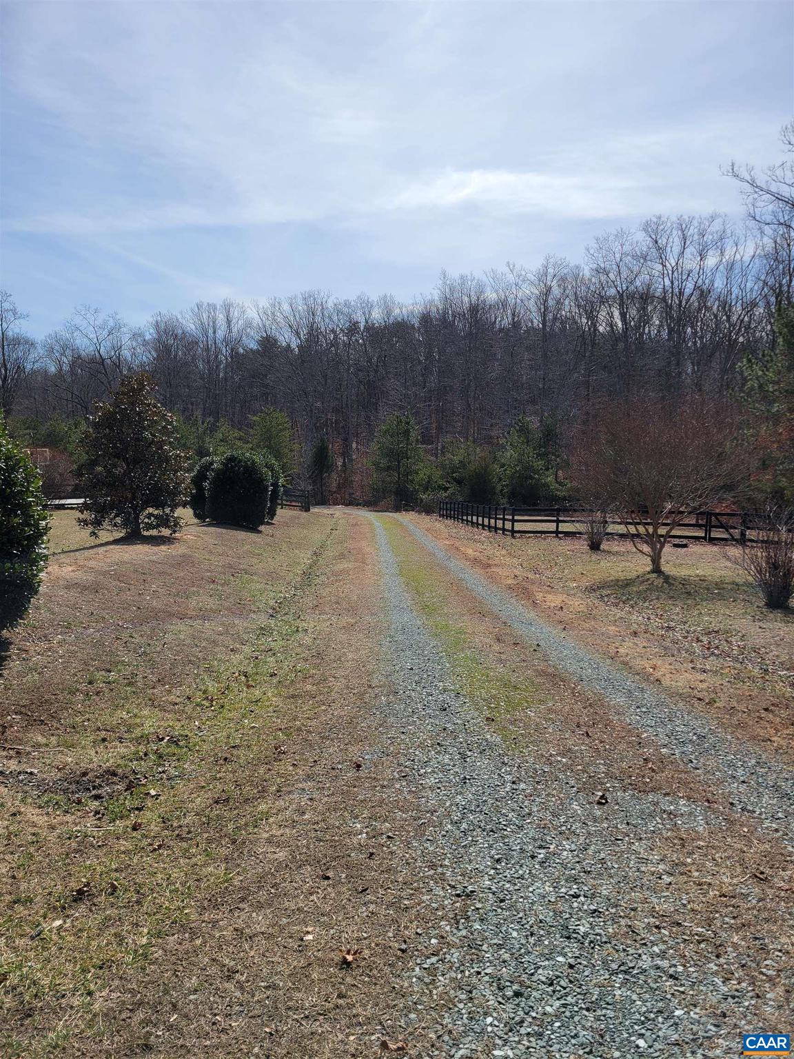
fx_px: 795
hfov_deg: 53.1
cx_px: 397
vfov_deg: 67.3
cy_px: 530
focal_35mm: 26
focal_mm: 5.4
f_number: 1.8
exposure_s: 1/4064
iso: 40
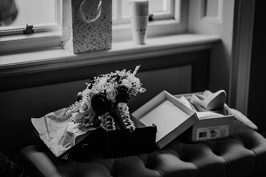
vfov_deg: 16.1
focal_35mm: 85
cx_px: 133
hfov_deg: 23.9
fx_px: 628
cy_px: 88
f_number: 1.8
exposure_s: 1/160
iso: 160
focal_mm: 85
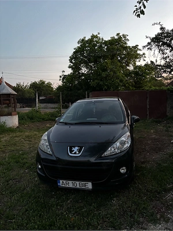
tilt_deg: -5.6
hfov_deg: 53.1
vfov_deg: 67.3
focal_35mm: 26
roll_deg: +0.0
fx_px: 173
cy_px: 116
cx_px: 86
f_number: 1.6
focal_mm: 5.96
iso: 640
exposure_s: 1/30
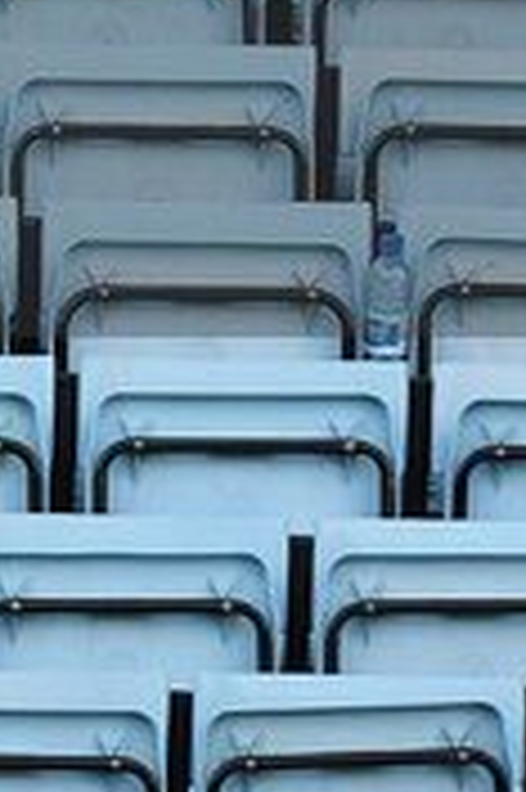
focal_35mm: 3489
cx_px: -780
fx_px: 76612
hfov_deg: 0.4
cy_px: -1073
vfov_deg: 0.6
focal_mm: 600
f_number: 4
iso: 800
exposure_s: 1/1000
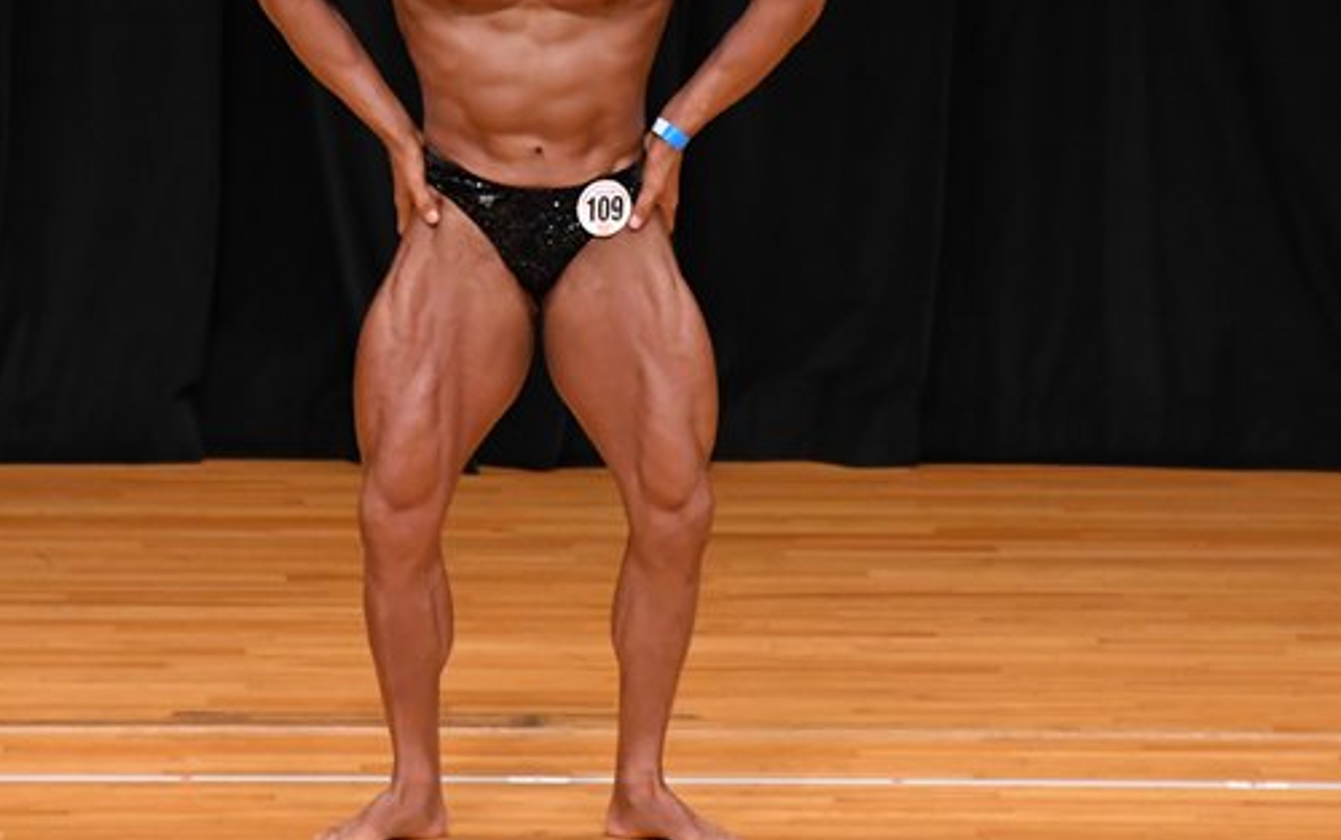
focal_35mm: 450
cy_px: 252
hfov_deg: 4.7
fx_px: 16453
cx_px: 554
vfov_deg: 2.9
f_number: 5.6
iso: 3200
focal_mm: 190
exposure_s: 1/400
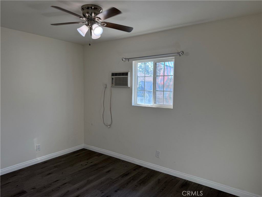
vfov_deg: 56.8
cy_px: 98
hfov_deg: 71.6
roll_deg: -0.9
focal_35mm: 24
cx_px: 131
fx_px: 182
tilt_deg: -4.3
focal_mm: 6.76
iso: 80
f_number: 1.78
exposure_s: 1/171
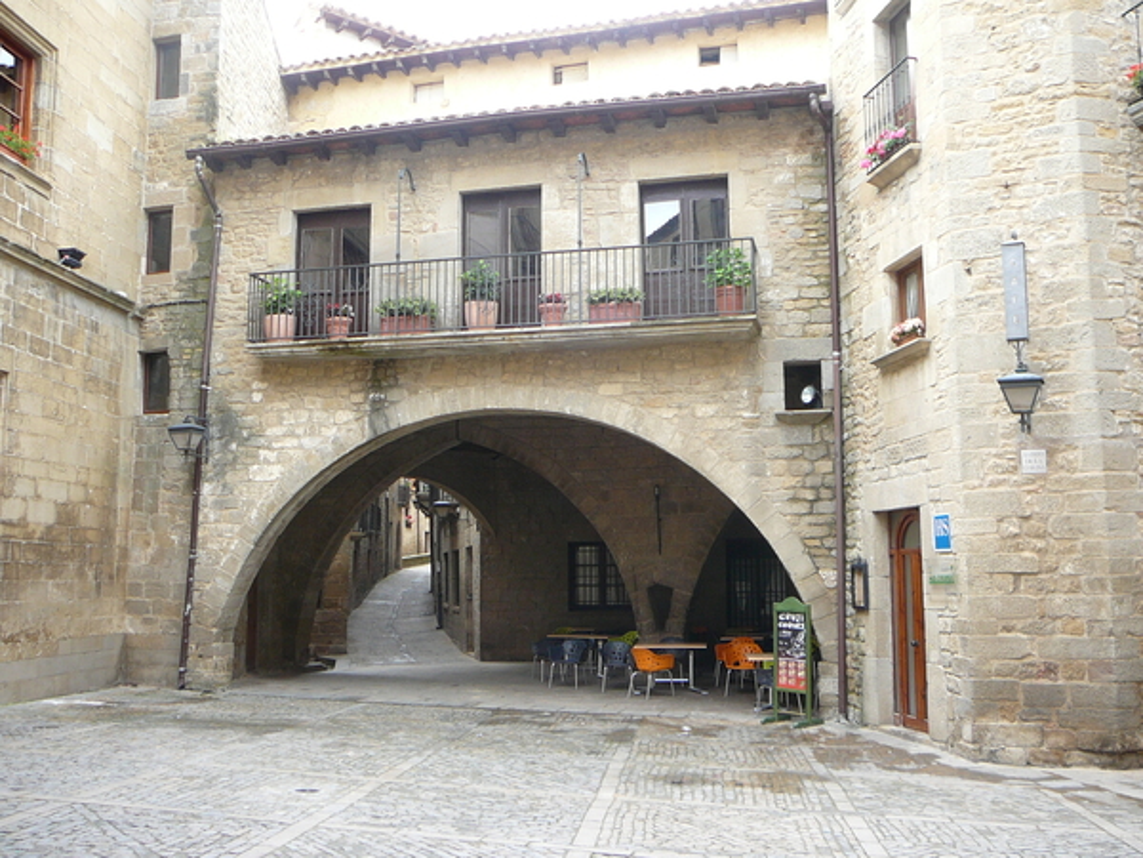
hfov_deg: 52.6
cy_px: 429
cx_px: 572
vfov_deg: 40.7
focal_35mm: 35
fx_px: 1156
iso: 80
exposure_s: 1/80
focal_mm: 5.2
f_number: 2.8
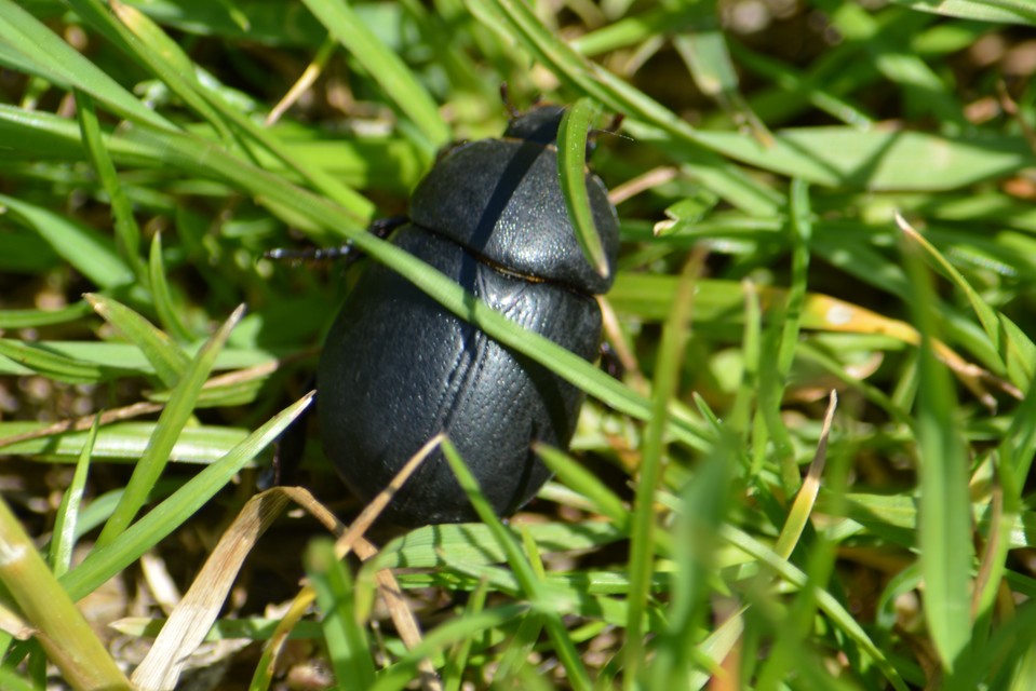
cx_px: 518
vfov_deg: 3.1
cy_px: 346
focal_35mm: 450
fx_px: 12953
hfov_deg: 4.6
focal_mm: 300
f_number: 8
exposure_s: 1/160
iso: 100
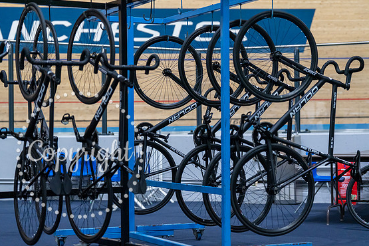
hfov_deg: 22.1
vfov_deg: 14.9
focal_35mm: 92
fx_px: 943
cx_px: 184
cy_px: 120
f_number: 3.2
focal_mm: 88
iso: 6400
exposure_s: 1/1000
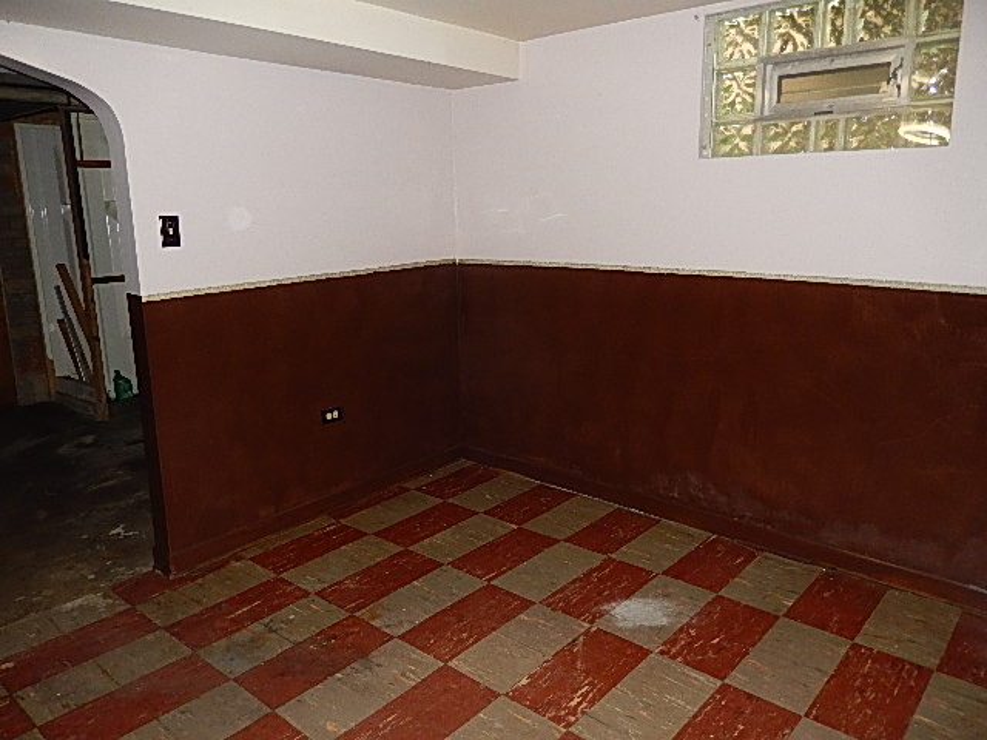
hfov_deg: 69.4
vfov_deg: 54.9
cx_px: 494
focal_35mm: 25
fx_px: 713
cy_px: 370
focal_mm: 4.5
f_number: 3.4
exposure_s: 1/30
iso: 220
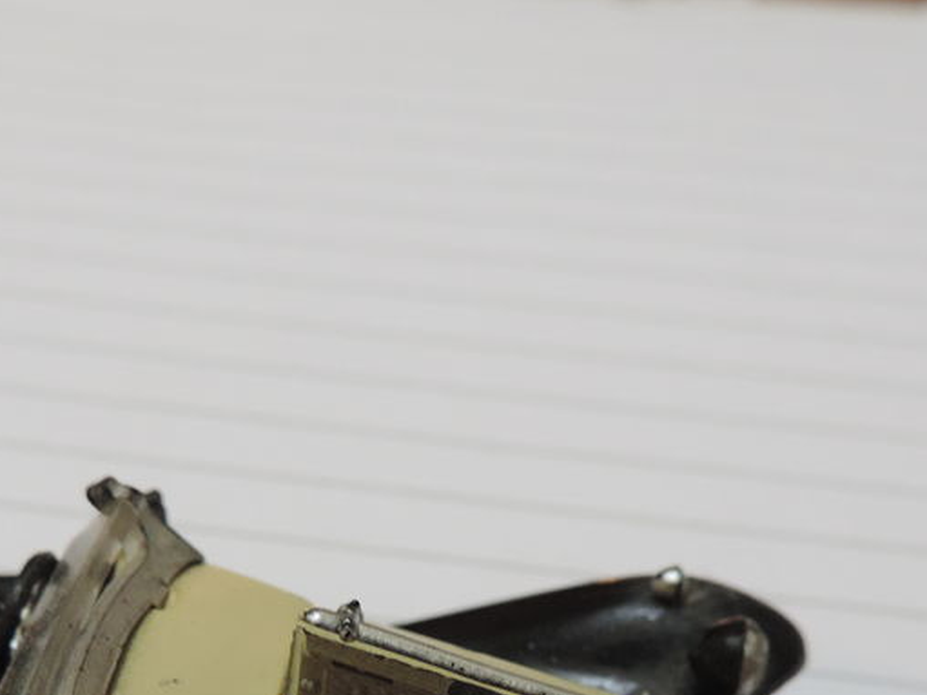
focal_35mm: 47
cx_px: 401
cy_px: 677
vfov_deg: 29.1
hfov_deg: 40.4
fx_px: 1258
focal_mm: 4.3
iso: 400
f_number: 3
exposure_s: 1/20
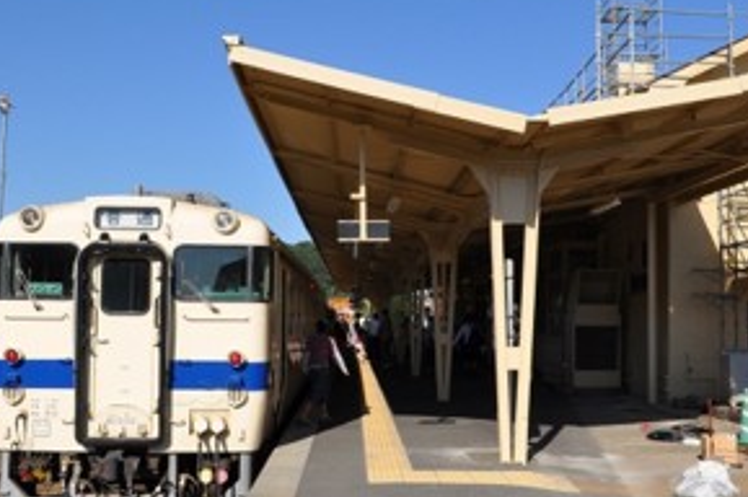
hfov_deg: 46.3
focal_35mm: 42
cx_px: 437
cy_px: 265
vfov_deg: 31.8
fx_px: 872
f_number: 10
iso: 200
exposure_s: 1/400
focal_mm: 18
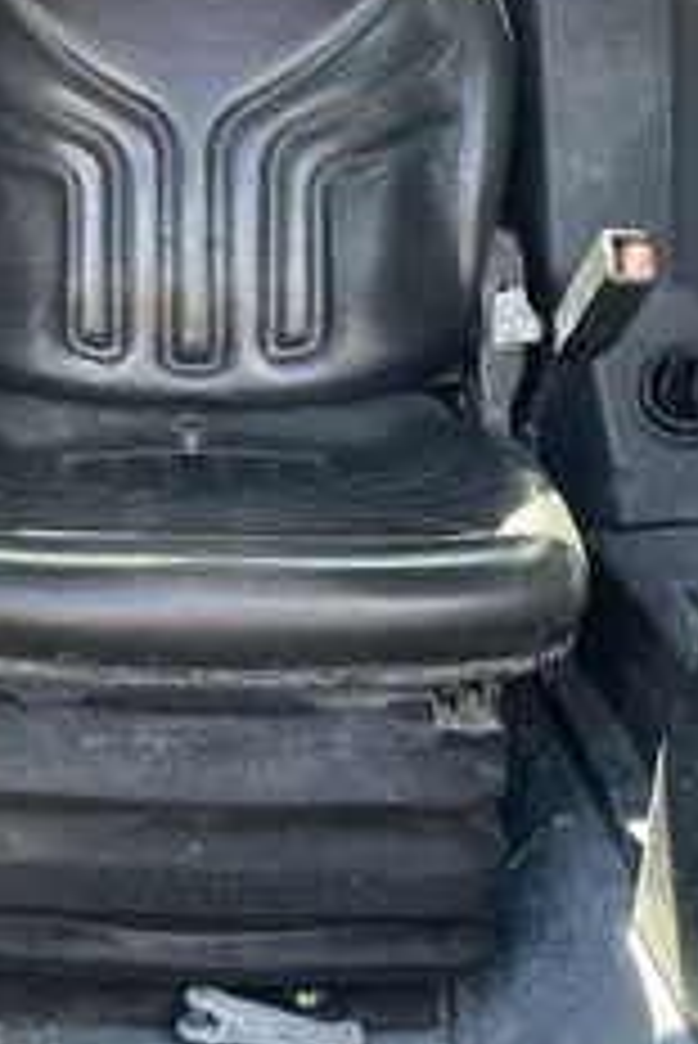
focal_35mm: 64
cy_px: 430
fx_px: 1858
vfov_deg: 31.3
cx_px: 113
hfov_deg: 21.0
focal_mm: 4.2
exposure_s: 1/121
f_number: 1.6
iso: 32
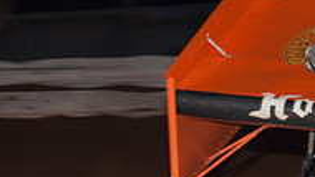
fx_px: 2807
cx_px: 186
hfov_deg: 6.4
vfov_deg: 3.6
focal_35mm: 336
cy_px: 227
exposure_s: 1/160
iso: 200
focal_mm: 70
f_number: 4.5
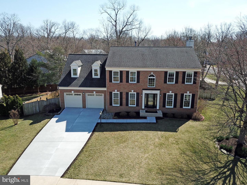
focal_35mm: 26
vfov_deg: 53.1
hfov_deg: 67.3
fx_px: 186
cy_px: 92
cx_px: 124
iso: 100
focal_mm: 4.73
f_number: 2.2
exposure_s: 1/956
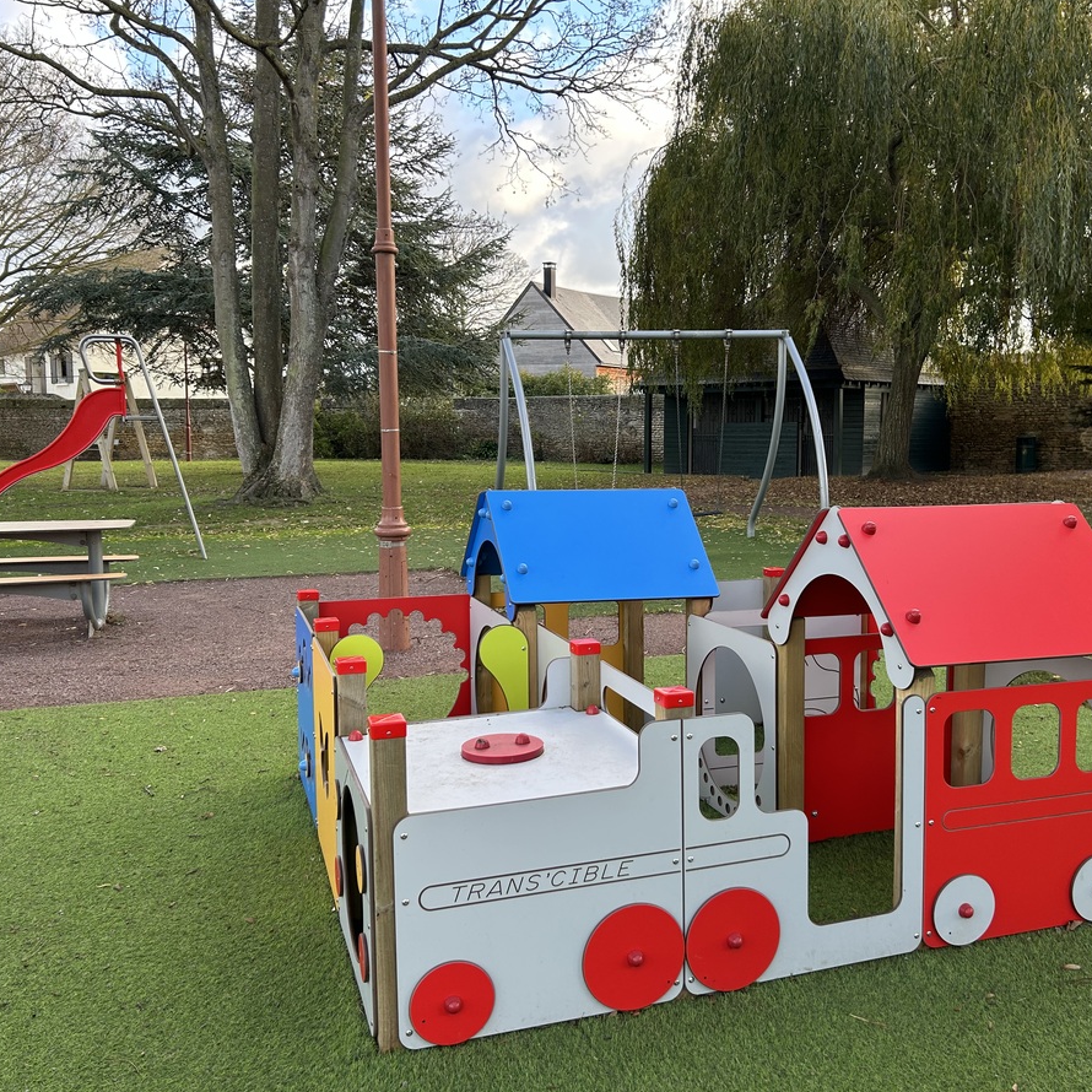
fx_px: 1106
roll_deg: +0.0
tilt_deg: -5.9
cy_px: 547
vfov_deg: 52.5
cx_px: 607
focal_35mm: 31
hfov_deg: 52.4
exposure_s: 1/265
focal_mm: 5.7
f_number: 1.5
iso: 50
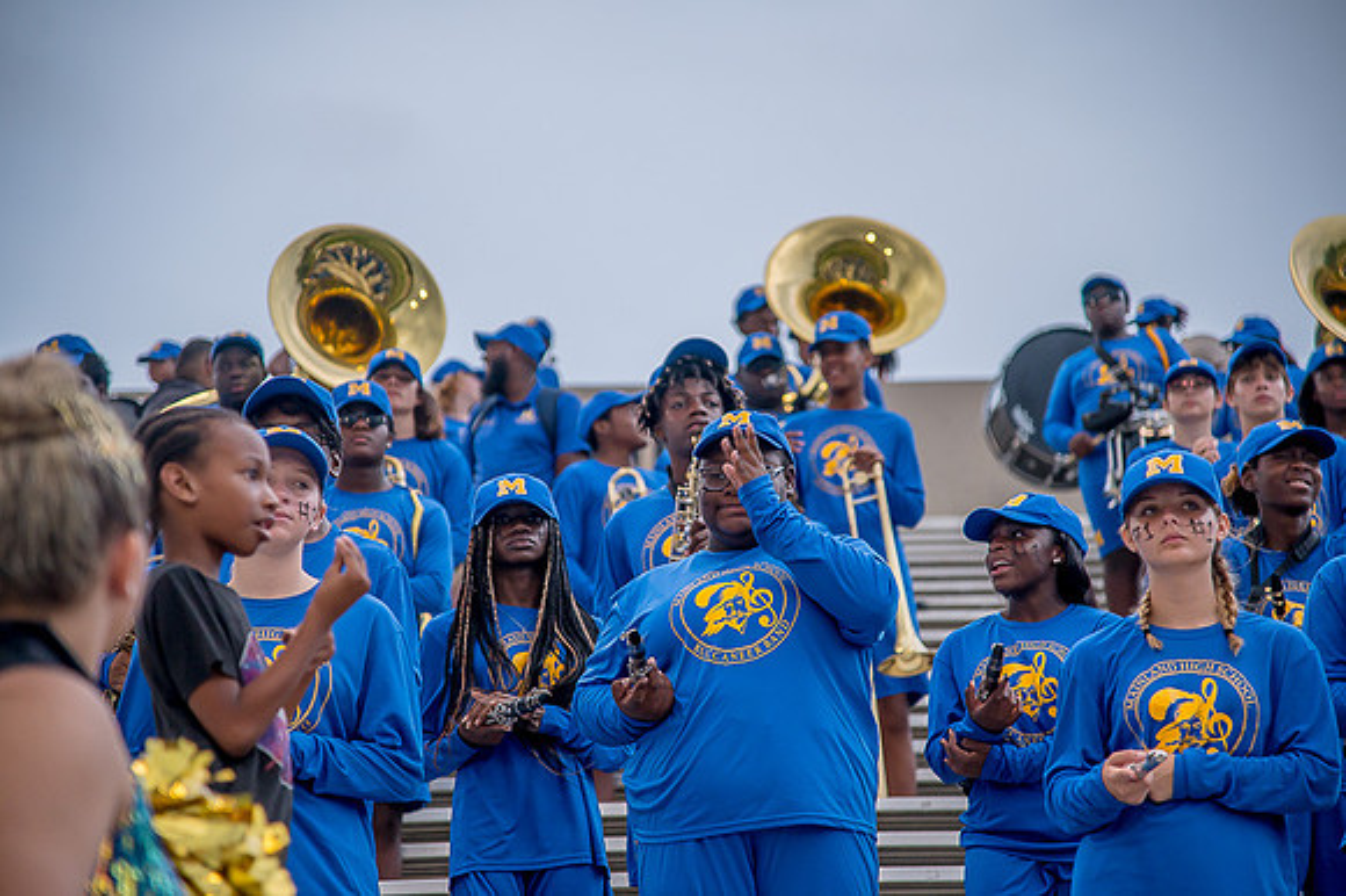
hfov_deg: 17.1
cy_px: 448
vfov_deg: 11.4
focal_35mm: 120
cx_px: 673
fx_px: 4484
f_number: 4
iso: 400
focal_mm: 120
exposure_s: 1/250
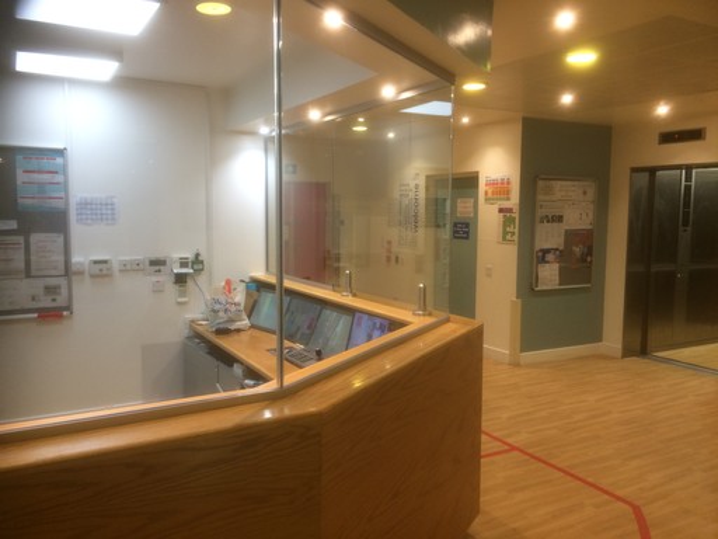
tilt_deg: -5.4
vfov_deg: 48.2
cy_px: 270
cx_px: 359
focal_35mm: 29
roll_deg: +0.5
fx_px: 602
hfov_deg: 61.7
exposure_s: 1/33
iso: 100
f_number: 2.2
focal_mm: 4.15
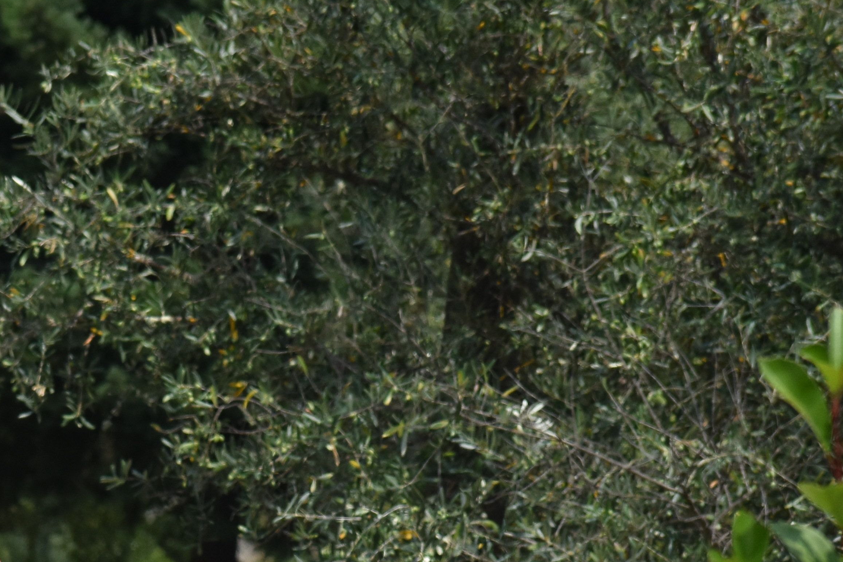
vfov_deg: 2.9
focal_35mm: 468
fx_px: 10957
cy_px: 673
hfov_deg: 4.4
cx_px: -9
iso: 400
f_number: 7.1
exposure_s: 1/1600
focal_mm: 120
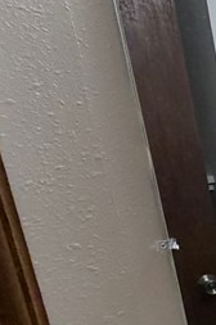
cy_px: 213
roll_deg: +0.9
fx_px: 532
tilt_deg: -13.9
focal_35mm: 59
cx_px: 585
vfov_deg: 33.7
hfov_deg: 13.0
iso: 320
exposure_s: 1/120
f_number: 2.2
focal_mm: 2.22
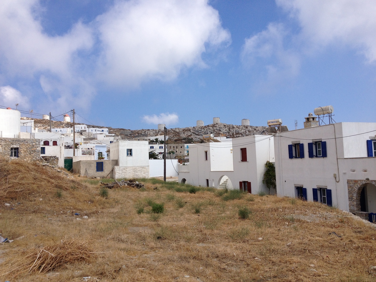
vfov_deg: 40.7
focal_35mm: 35
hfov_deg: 52.6
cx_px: 188
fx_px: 380
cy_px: 141
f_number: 2.4
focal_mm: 4.28
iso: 50
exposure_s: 1/2304
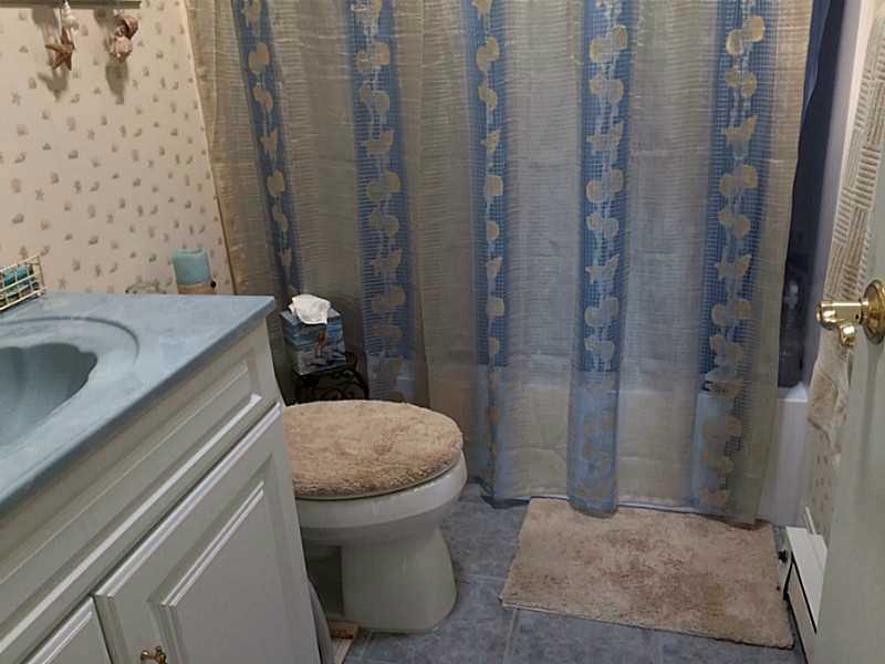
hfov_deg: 60.0
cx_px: 442
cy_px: 332
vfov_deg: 46.8
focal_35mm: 30
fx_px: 767
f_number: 2.2
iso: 100
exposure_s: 1/30
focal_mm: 4.12
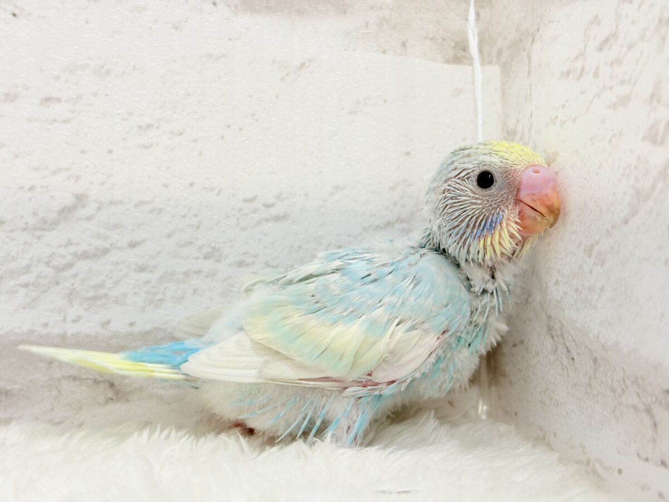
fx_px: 1005
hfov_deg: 36.8
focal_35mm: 52
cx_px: 334
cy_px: 251
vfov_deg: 28.0
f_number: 1.6
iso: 40
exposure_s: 1/50
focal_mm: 5.96
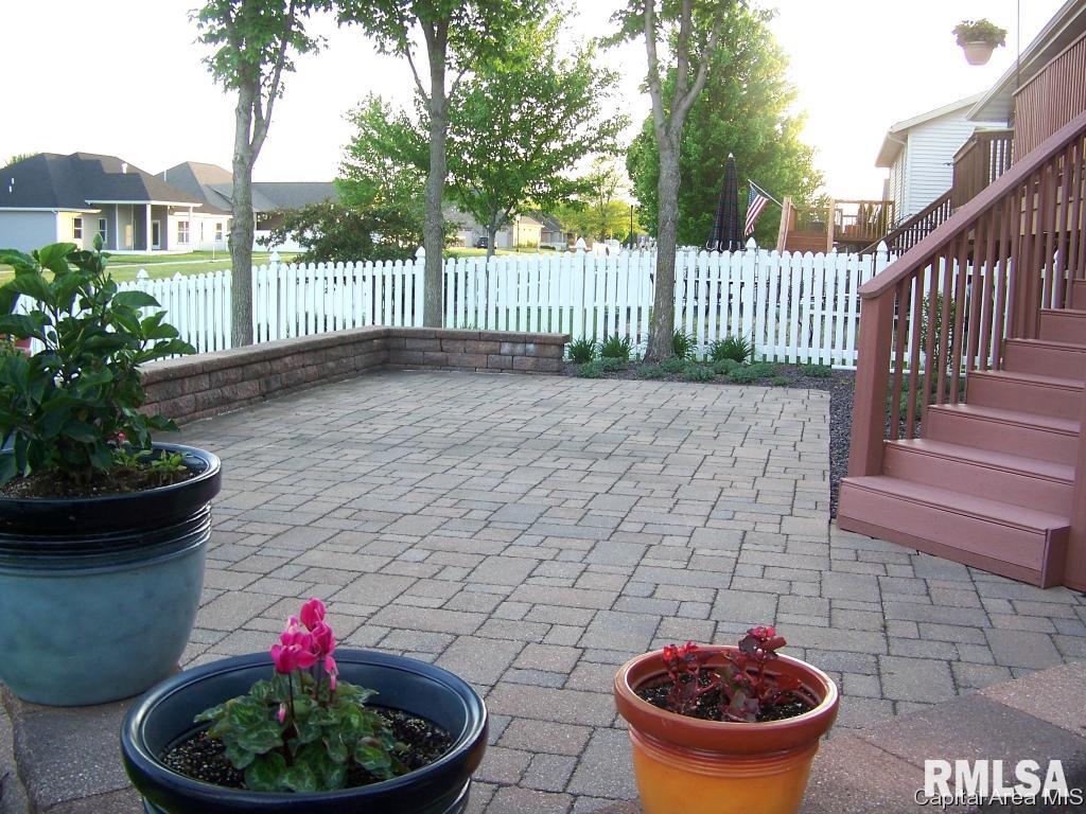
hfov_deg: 51.4
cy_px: 407
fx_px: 1129
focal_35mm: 36
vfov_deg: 39.7
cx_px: 543
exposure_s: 1/40
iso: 64
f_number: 2.8
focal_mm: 5.85
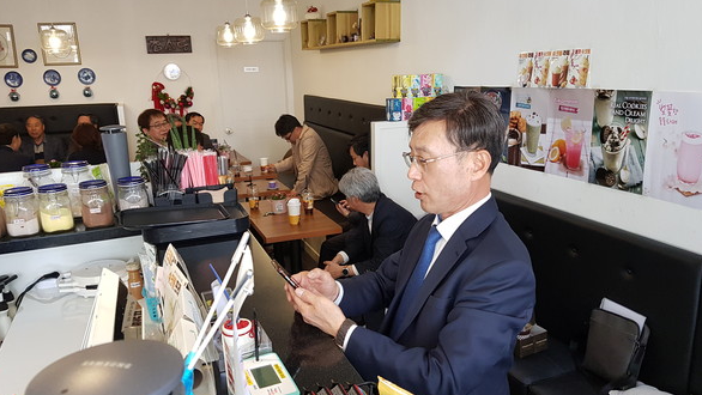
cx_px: 346
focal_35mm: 29
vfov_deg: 40.2
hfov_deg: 66.0
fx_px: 540
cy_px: 203
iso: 160
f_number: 1.7
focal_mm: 4.3
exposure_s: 1/60
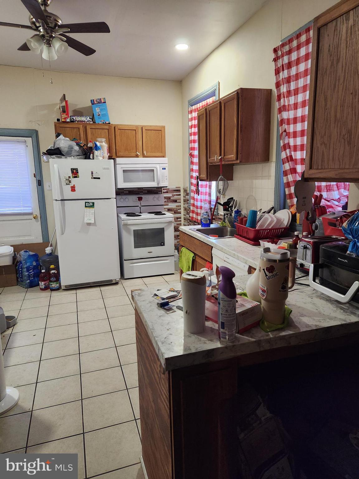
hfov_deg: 58.9
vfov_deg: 73.9
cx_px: 180
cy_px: 240
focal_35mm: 23
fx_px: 318
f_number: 1.8
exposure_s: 1/120
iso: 500
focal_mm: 5.4
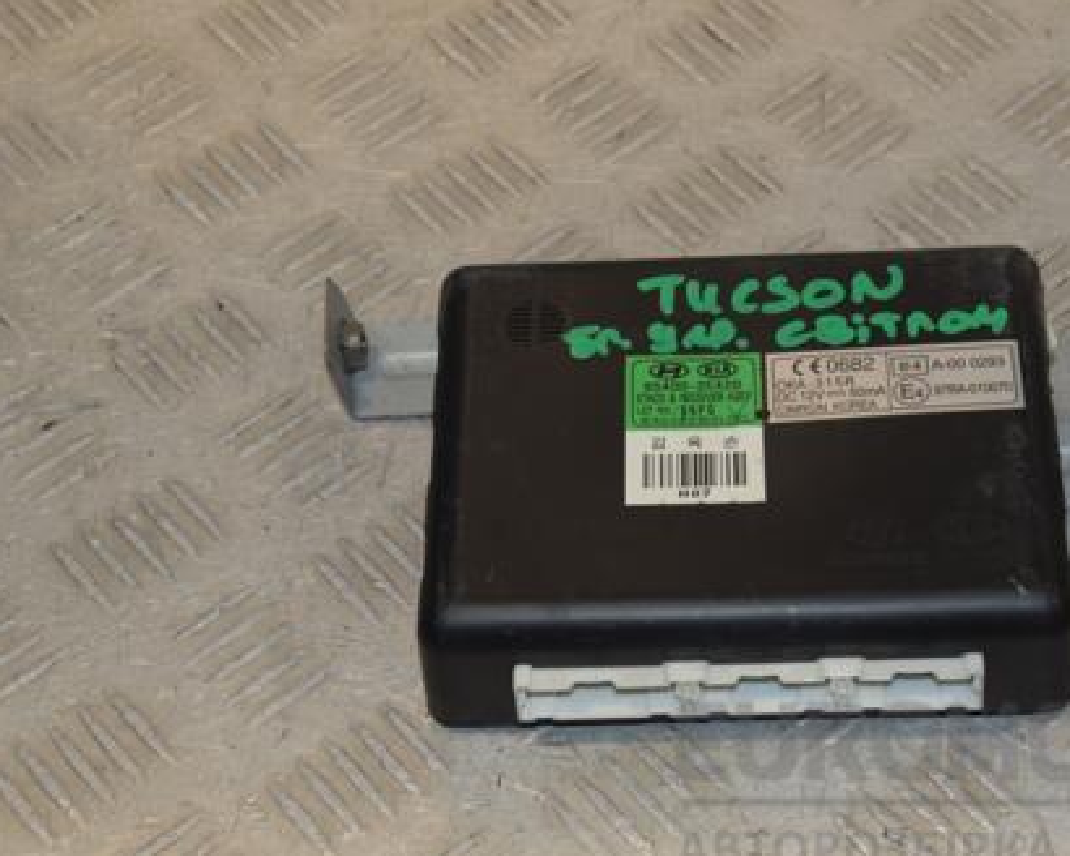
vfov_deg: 16.6
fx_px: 2935
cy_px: 394
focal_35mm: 93
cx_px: 626
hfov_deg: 20.6
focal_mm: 45
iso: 800
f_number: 9
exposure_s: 1/200
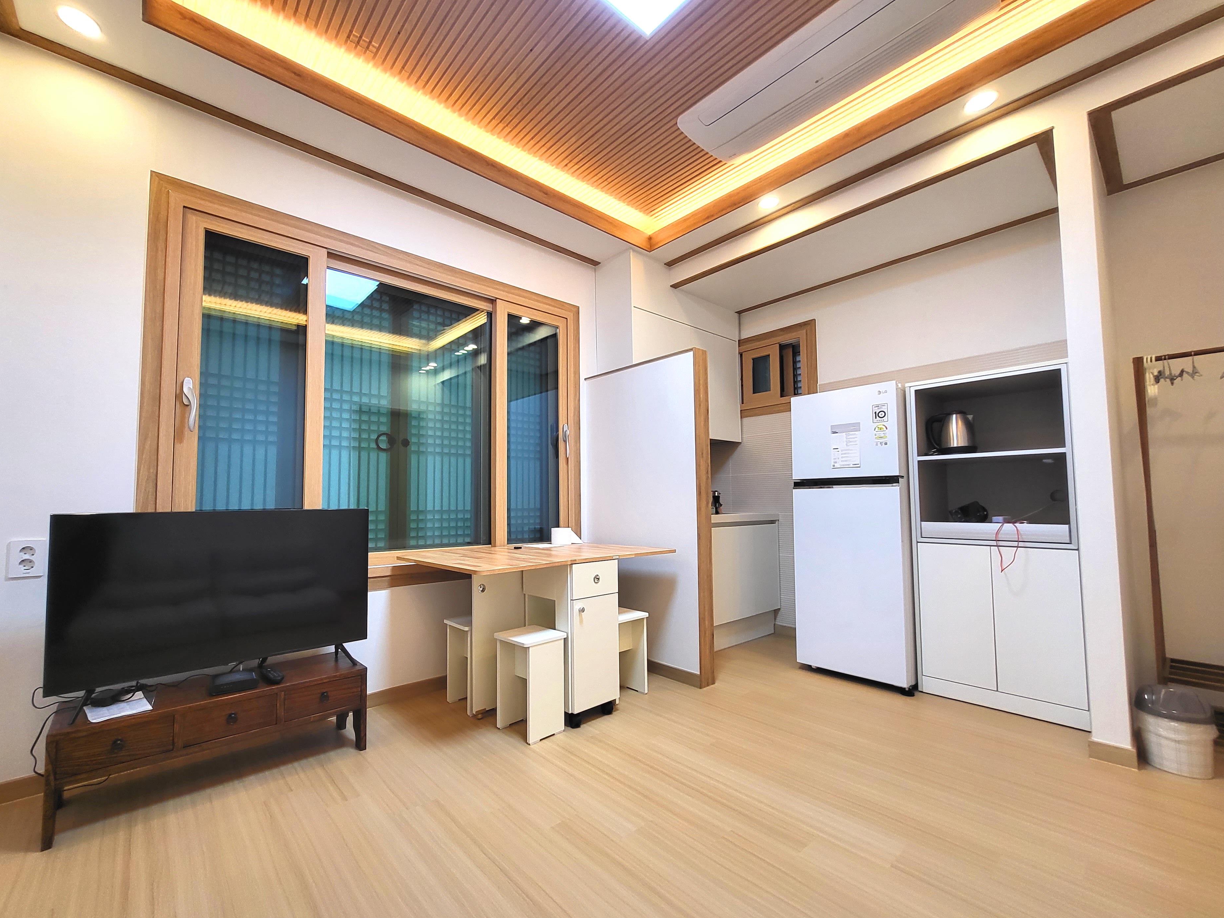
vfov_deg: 85.7
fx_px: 495
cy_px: 462
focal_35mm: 14
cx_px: 568
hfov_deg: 101.9
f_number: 2.2
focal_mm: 1.74
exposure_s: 1/60
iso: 100
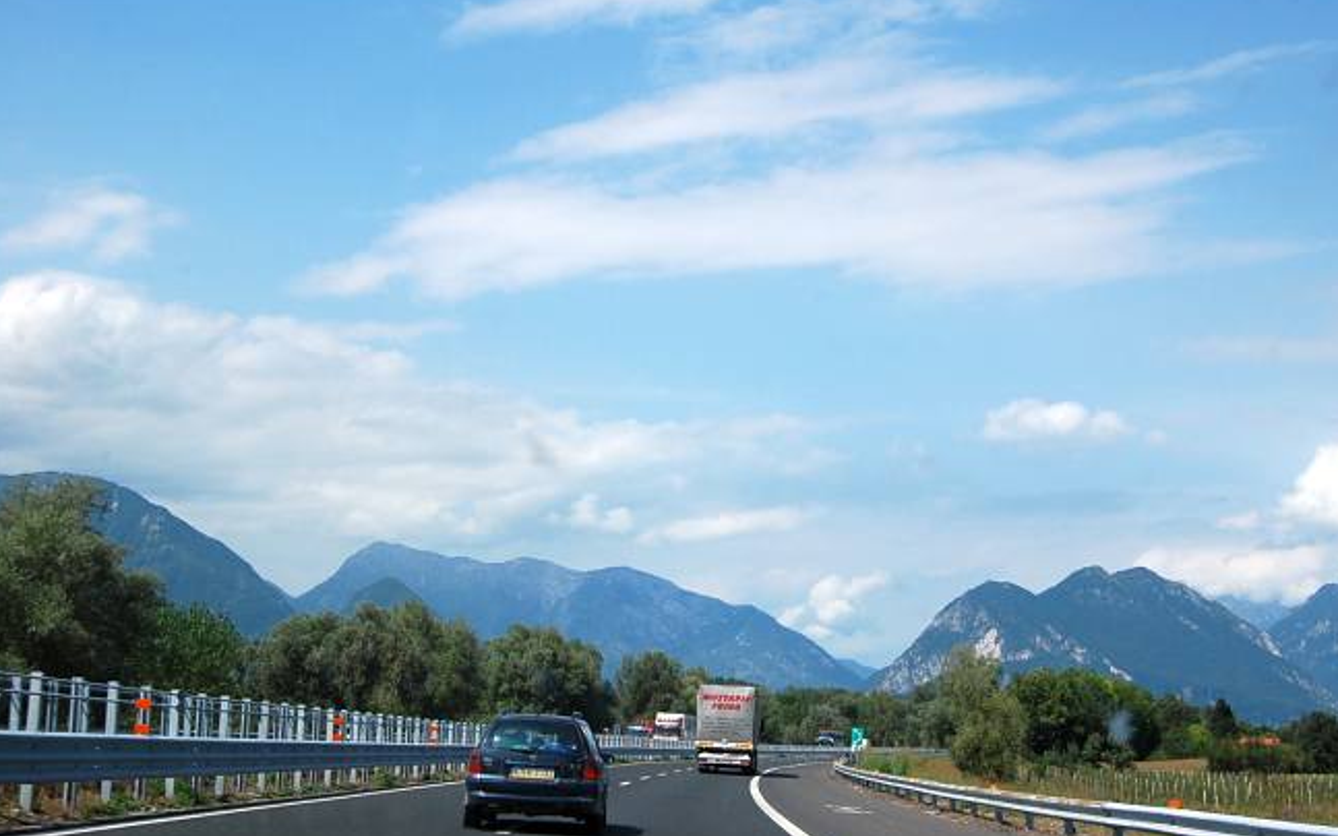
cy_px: 424
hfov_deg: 37.2
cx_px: 674
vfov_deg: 23.7
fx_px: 1988
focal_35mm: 55
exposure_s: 1/320
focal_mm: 35
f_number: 10
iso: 200
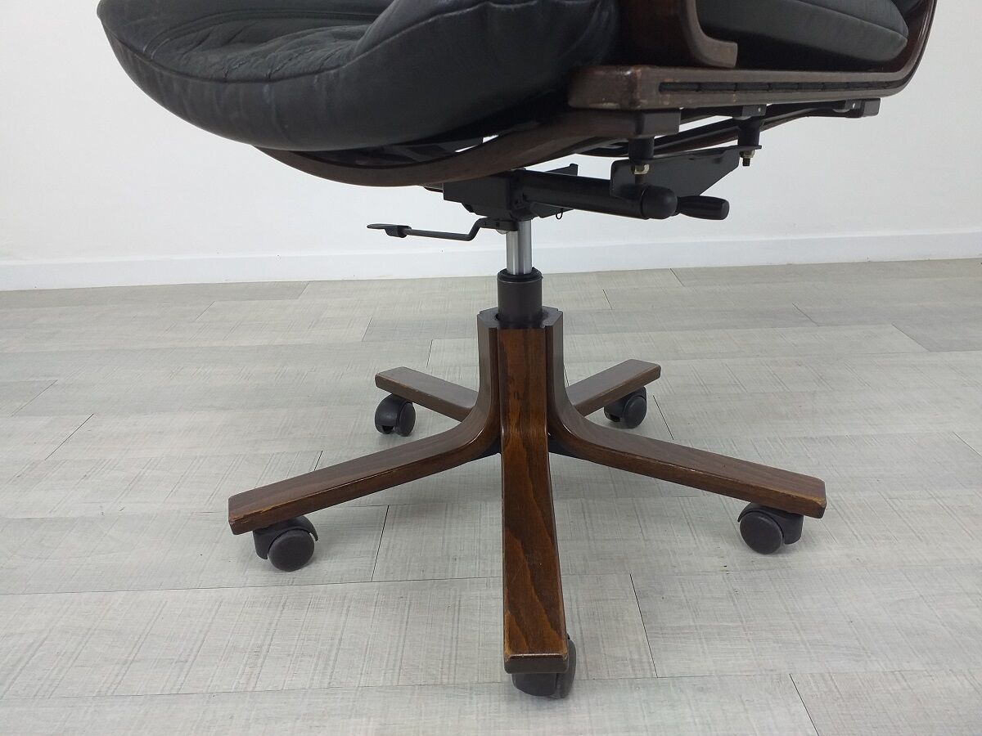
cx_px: 491
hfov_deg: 67.3
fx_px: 738
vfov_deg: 53.1
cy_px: 368
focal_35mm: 26
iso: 80
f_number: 1.9
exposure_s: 1/50
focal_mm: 3.6
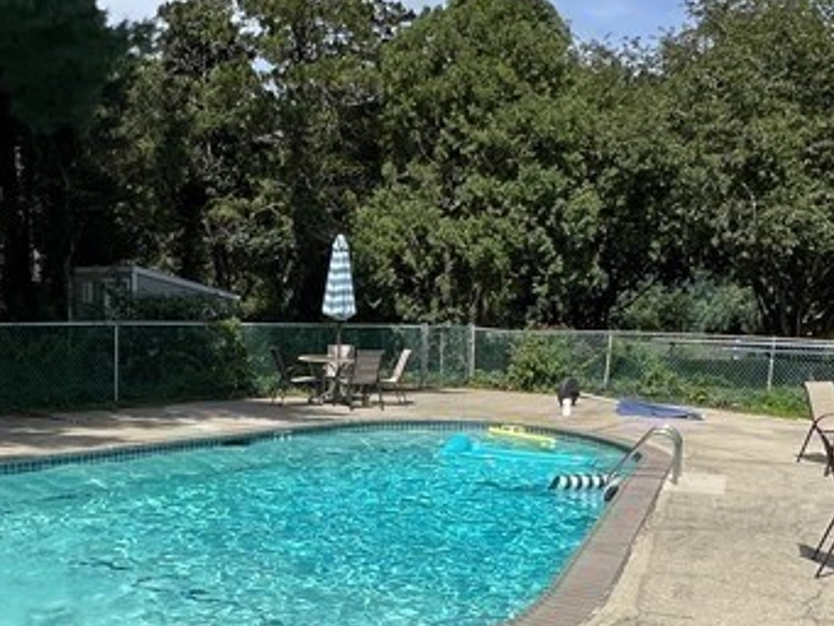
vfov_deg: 36.6
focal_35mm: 39
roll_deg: -1.6
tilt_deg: -4.9
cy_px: 401
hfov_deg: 47.5
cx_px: 323
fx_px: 940
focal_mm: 1.57
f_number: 1.8
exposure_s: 1/1376
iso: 32
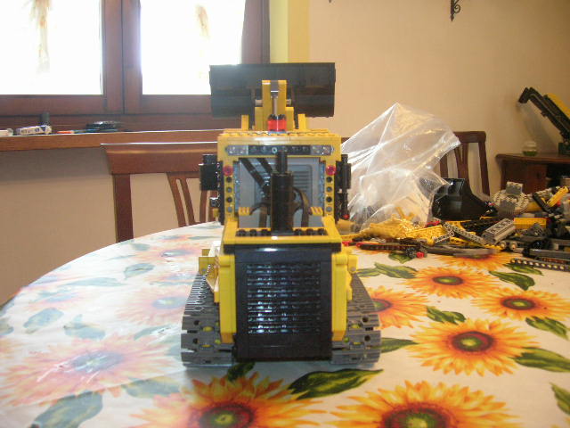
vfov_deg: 41.8
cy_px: 214
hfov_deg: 54.0
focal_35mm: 34
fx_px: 560
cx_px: 285
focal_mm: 5.7
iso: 200
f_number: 2.9
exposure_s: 1/7.7
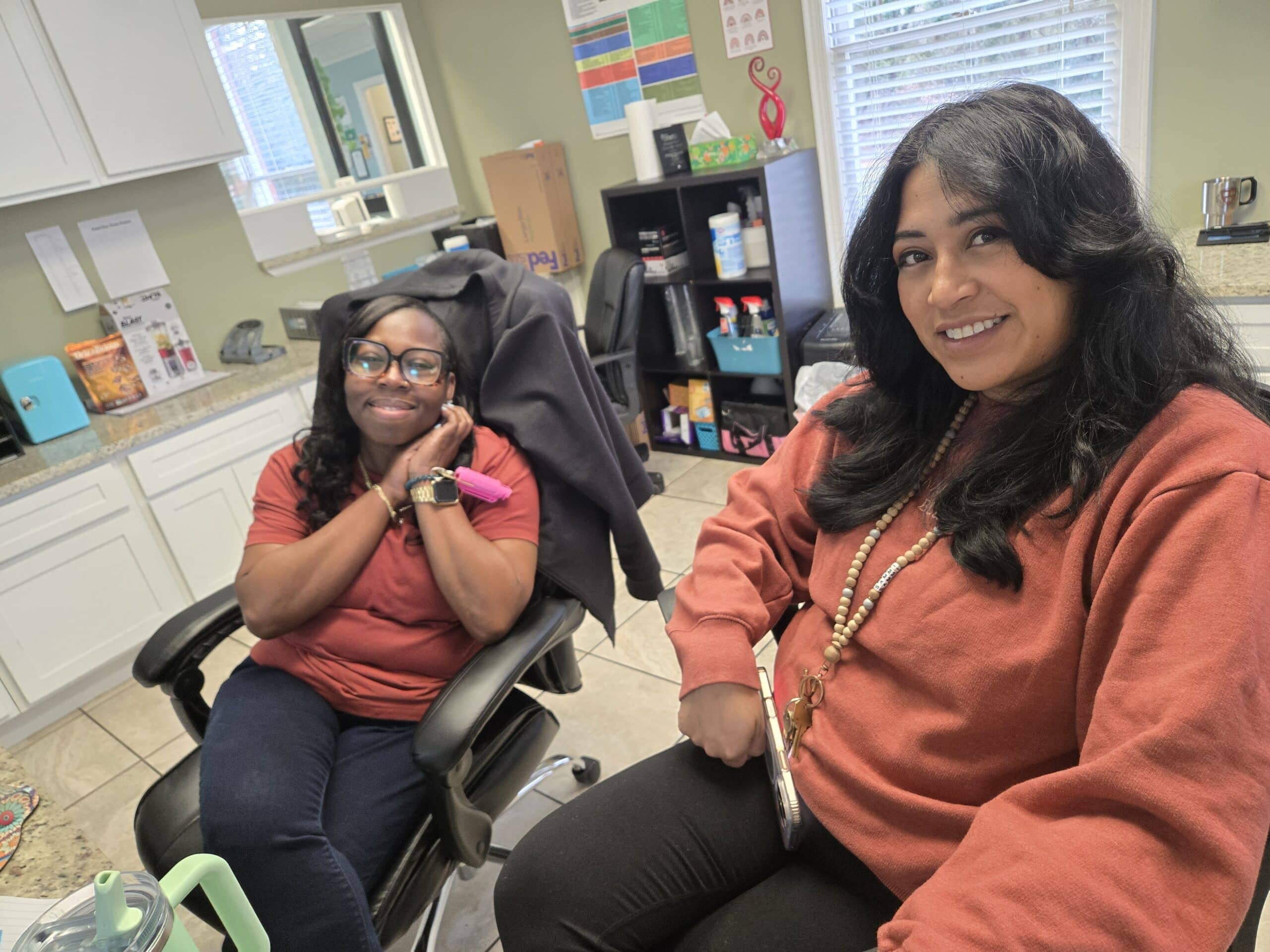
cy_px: 476
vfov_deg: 58.9
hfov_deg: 73.9
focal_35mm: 23
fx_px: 844
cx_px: 635
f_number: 1.8
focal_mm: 5.4
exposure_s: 1/120
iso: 320
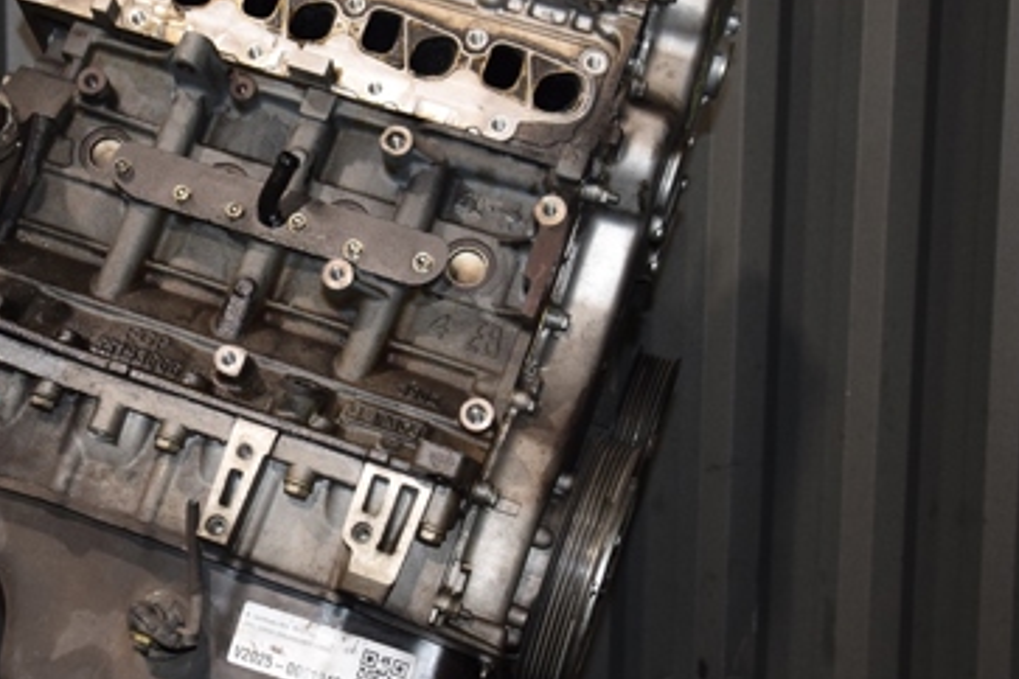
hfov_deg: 26.9
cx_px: 236
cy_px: 283
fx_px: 2094
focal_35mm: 74
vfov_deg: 18.4
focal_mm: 28
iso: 800
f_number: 5
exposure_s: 1/60
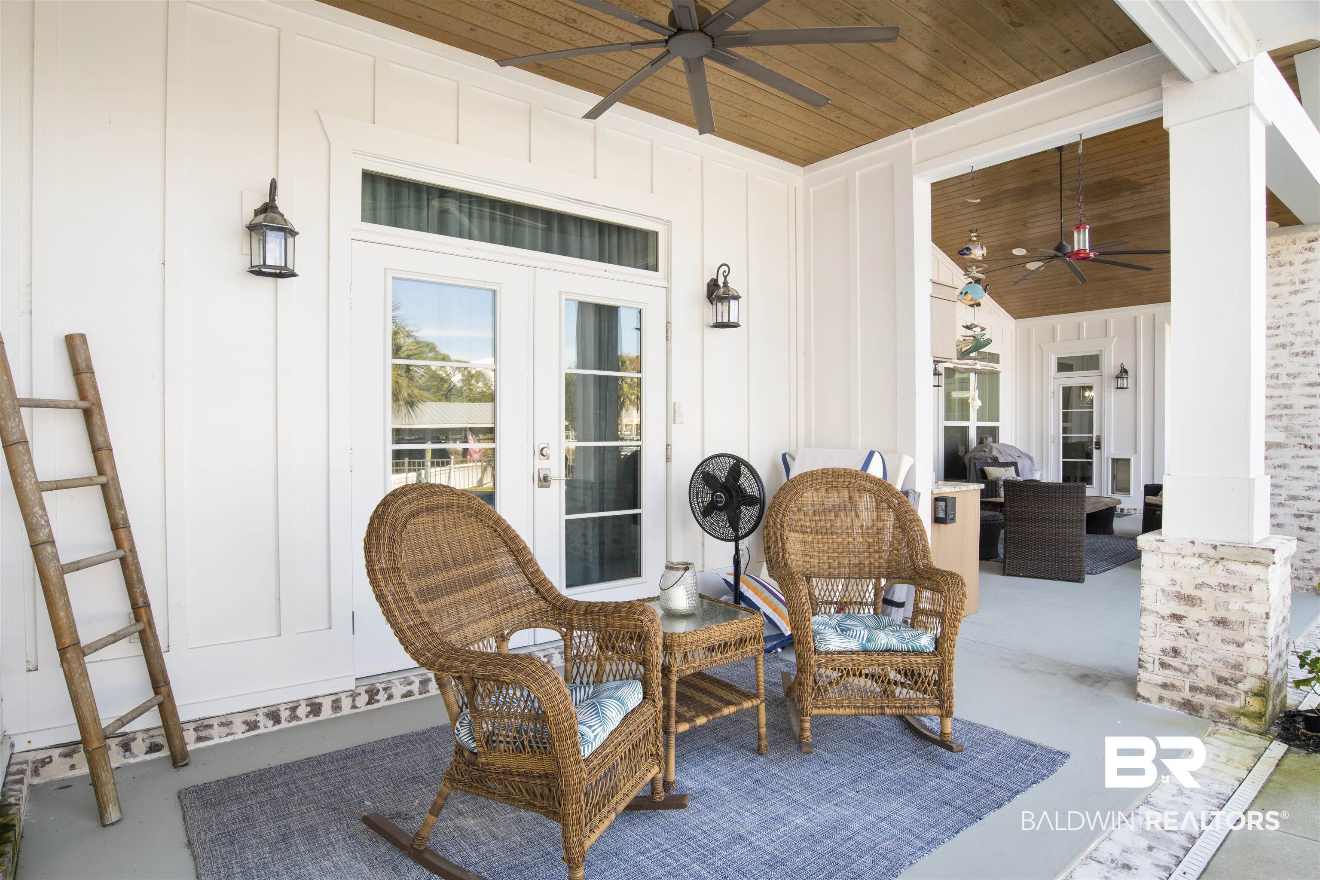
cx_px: 660
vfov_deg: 67.4
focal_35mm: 18
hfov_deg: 90.0
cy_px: 440
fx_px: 660
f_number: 11
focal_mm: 18
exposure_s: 1/20
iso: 200
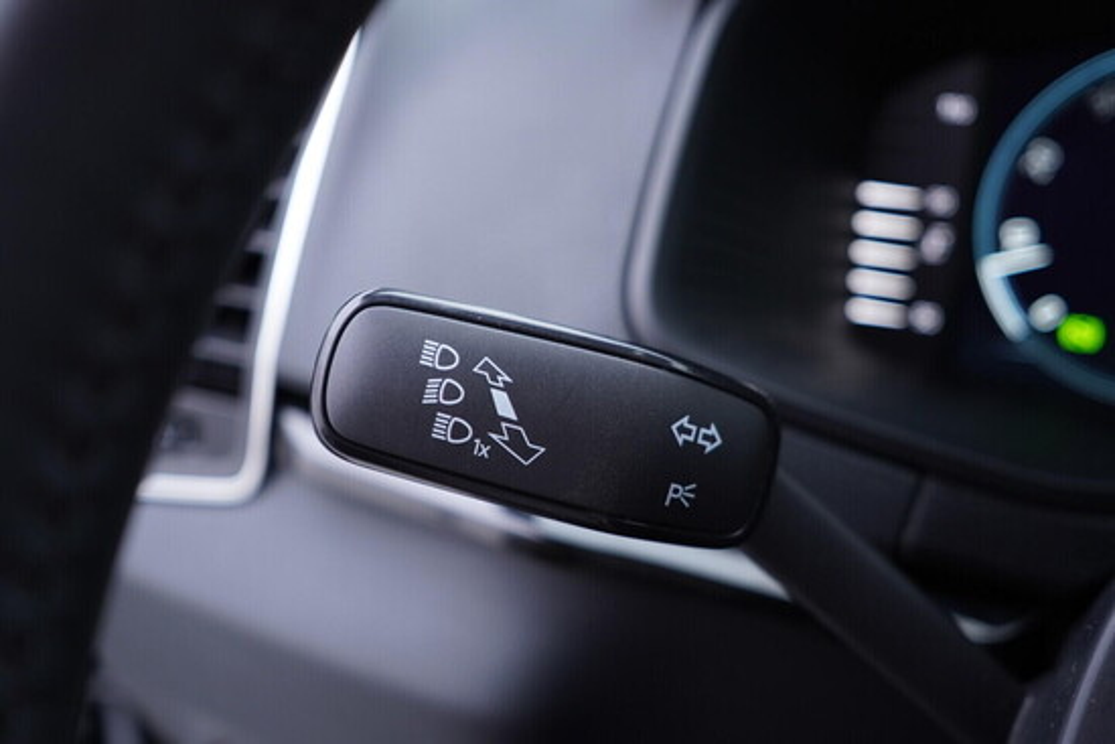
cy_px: 372
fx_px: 1115
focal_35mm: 36
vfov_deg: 36.9
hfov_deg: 53.1
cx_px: 558
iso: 250
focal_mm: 24
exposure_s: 1/40
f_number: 2.8
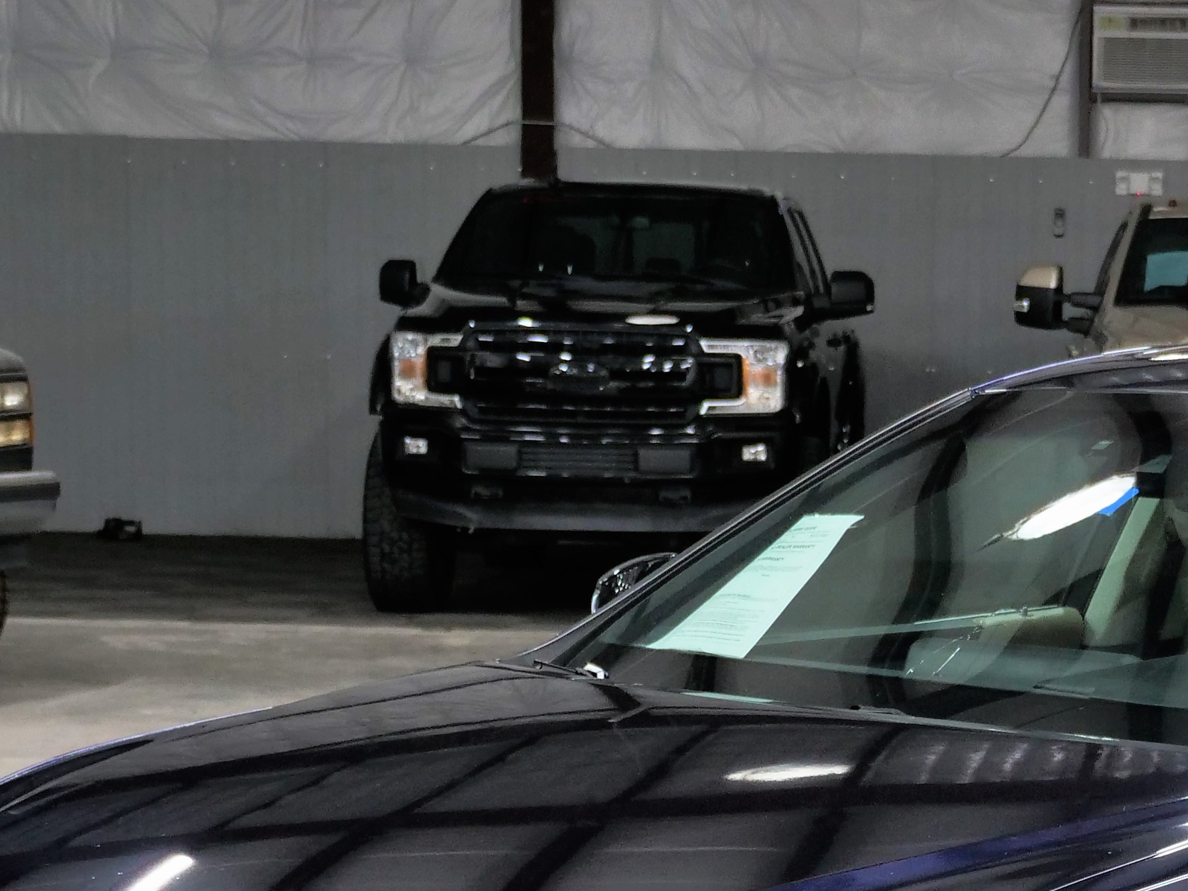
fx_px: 3809
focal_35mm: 111
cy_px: 941
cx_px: 1106
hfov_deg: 17.4
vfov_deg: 13.1
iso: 800
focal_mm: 19
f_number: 2.8
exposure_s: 1/60
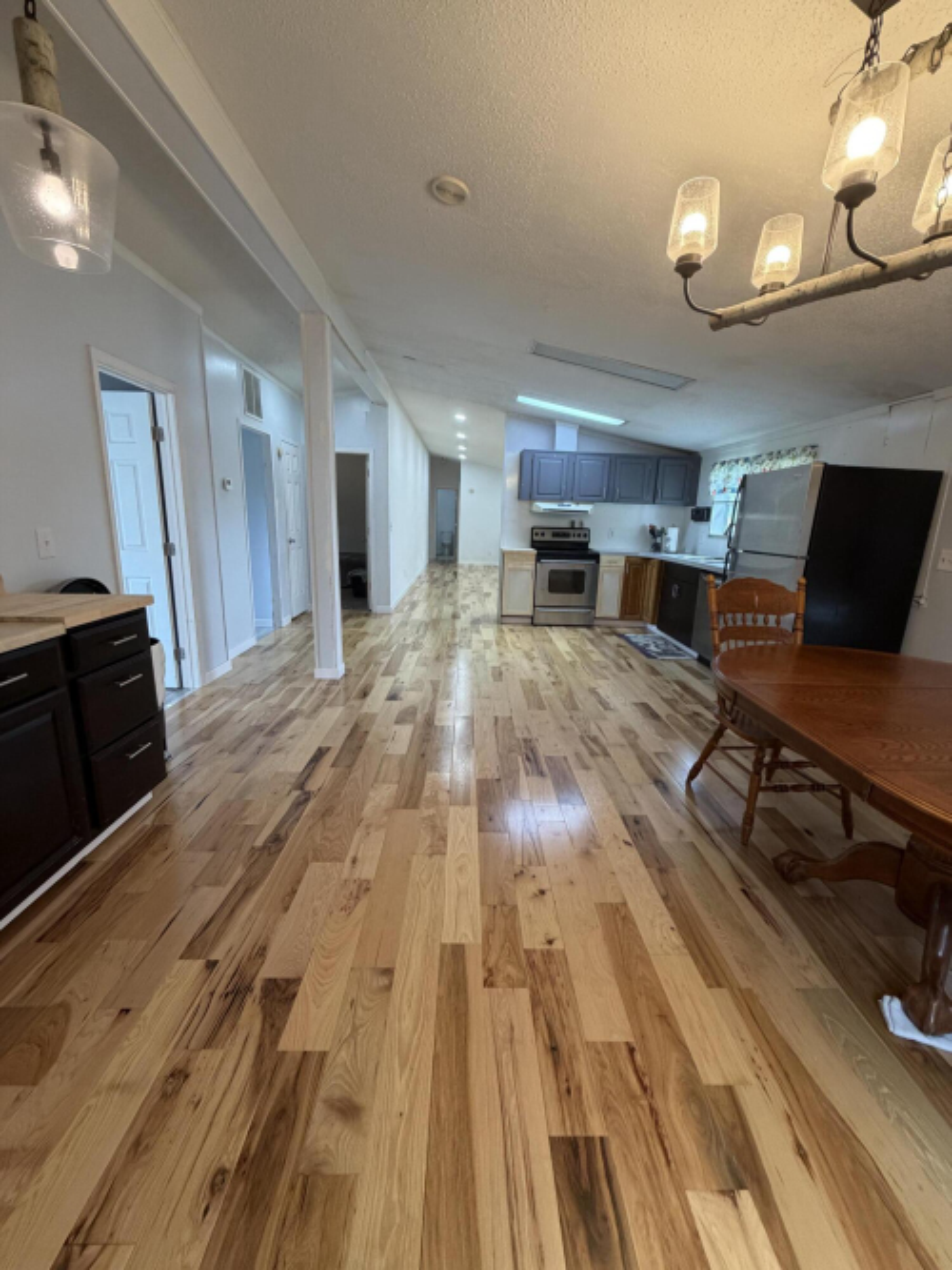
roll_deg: -1.8
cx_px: 476
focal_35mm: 14
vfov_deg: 102.1
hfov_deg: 85.7
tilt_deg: -12.7
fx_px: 514
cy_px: 635
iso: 320
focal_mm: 2.22
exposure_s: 1/120
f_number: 2.2
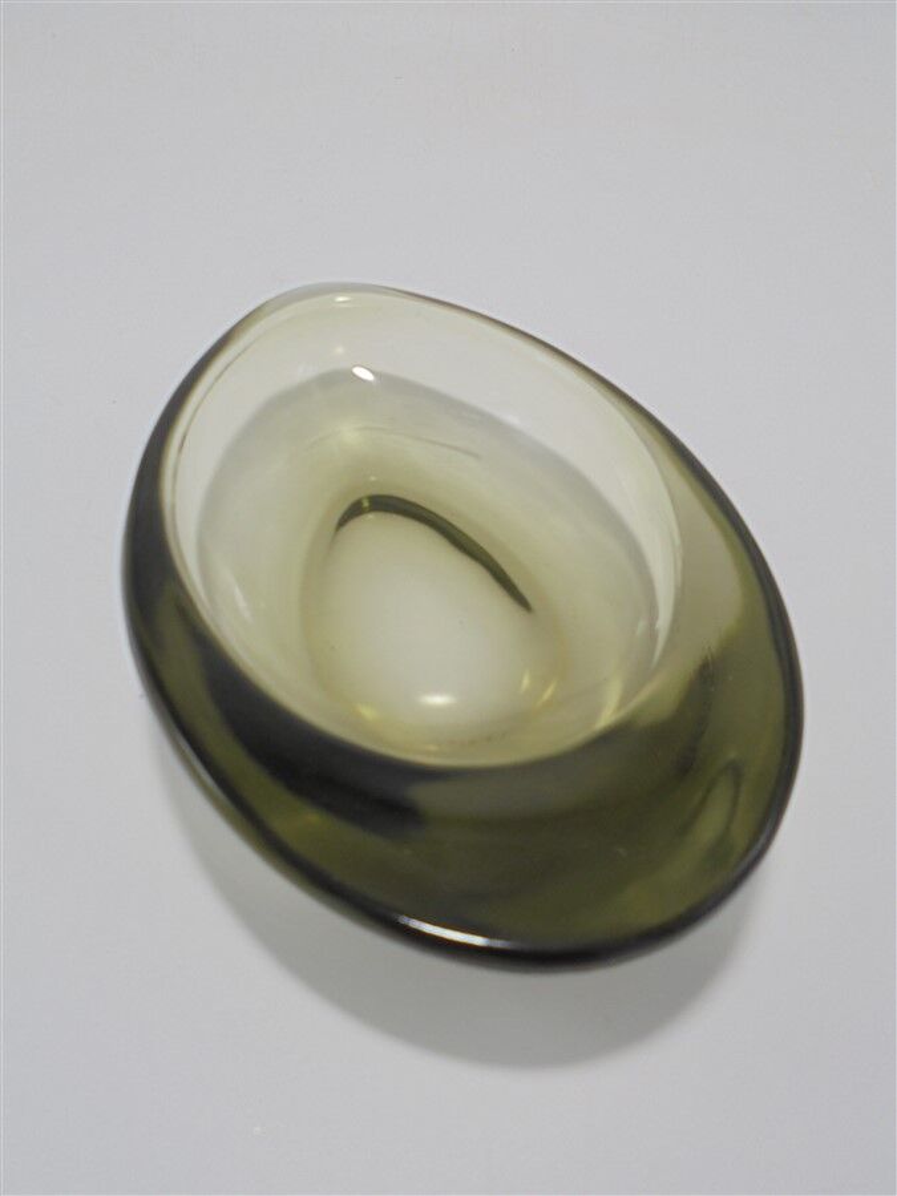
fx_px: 1002
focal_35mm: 29
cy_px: 598
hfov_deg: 48.2
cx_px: 448
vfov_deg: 61.7
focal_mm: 5.3
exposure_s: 1/40
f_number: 3.7
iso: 100
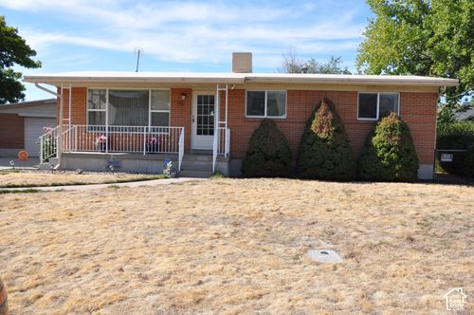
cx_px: 237
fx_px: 434
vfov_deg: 39.9
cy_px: 158
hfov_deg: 57.3
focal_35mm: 33
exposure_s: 1/320
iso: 200
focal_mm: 22
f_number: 9
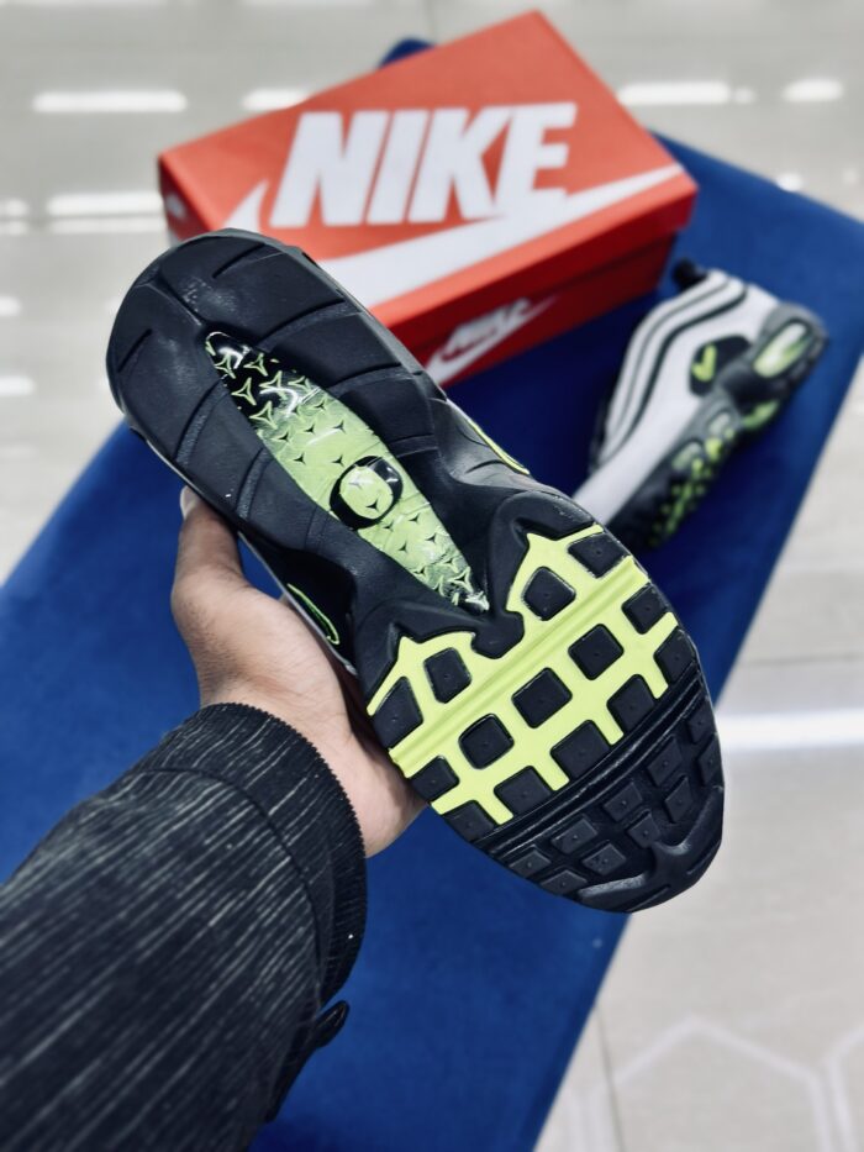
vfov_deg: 39.7
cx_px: 432
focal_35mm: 48
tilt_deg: -59.0
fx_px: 1597
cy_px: 576
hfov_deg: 30.3
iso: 100
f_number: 1.78
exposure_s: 1/100
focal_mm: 6.86
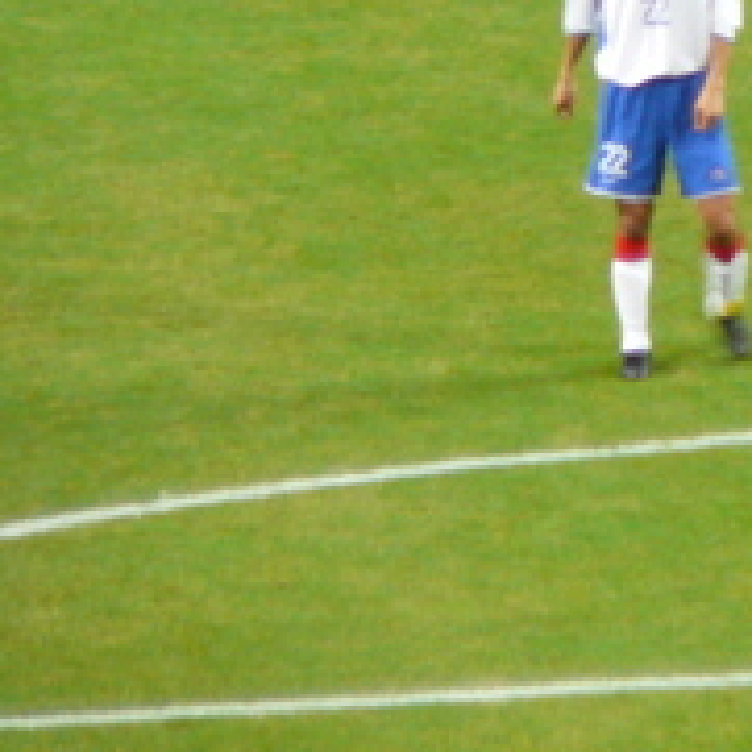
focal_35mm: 718
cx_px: 773
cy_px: 110
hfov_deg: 2.4
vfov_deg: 2.4
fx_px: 17647
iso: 200
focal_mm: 52
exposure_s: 1/20
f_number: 4.2
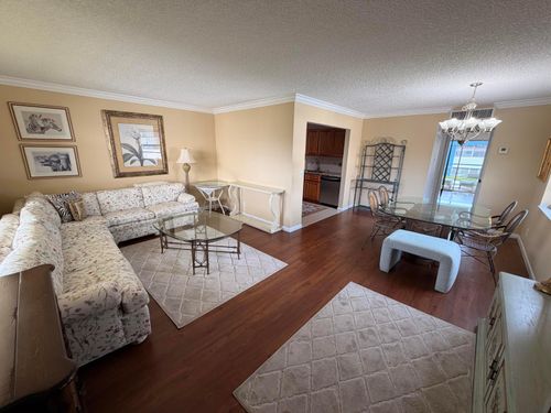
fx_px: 223
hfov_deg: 102.1
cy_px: 206
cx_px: 276
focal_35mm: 14
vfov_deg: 85.7
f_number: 2.2
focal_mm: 2.22
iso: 100
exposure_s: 1/120
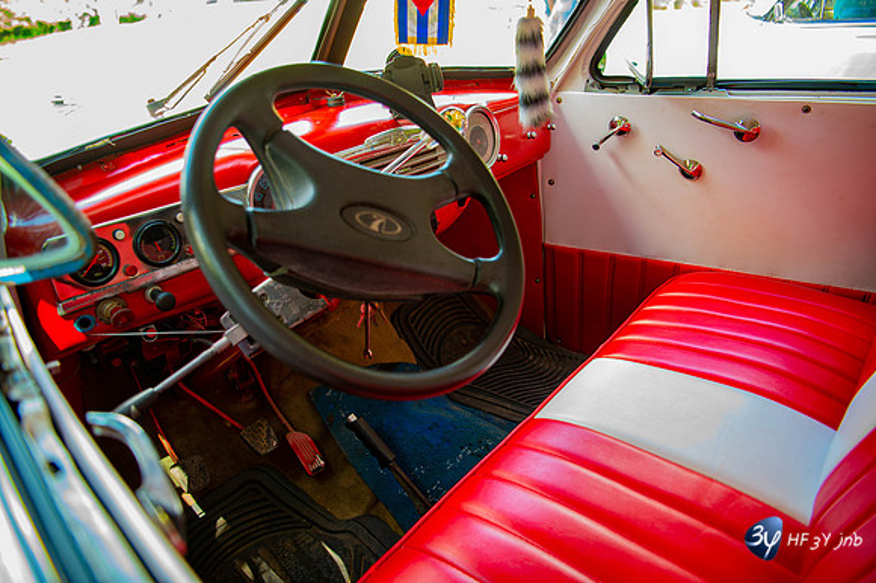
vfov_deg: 53.1
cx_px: 438
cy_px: 292
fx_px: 584
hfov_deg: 73.8
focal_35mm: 24
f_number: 2.8
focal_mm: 24
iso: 220
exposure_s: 1/25
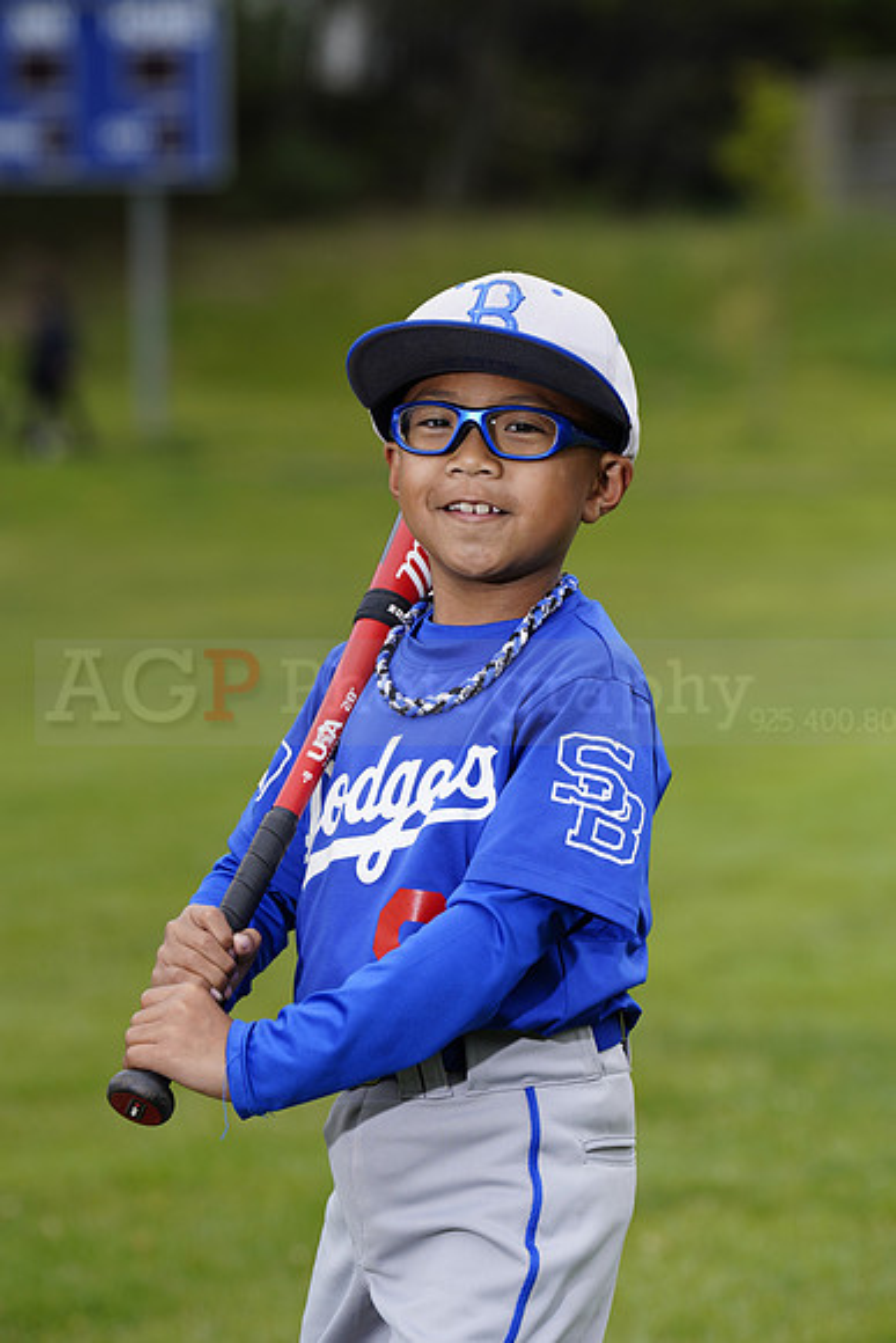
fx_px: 7462
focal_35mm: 200
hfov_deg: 6.9
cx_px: 448
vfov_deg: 10.3
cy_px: 672
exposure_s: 1/250
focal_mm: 200
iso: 100
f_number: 6.3
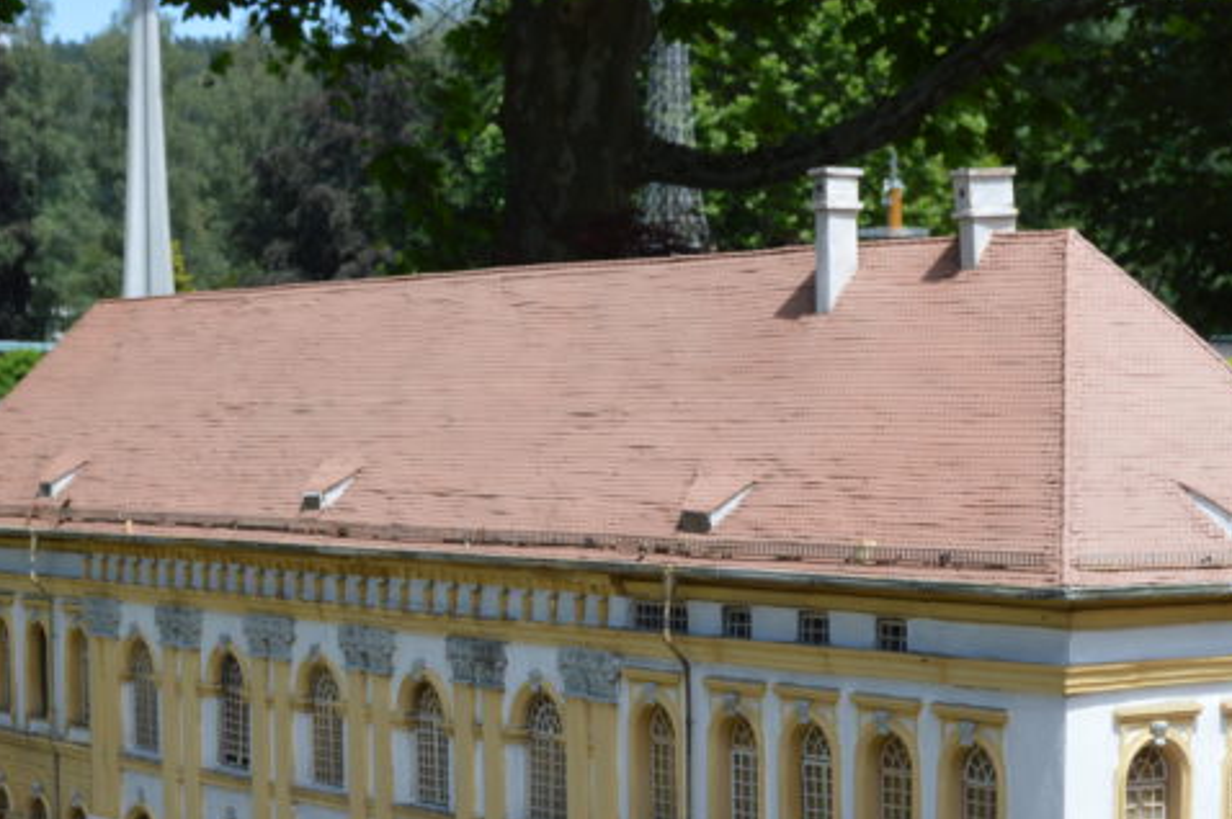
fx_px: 3078
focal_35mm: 90
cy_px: 735
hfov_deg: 22.6
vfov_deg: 15.0
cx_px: 567
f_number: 7.1
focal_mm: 28
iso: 100
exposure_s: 1/200
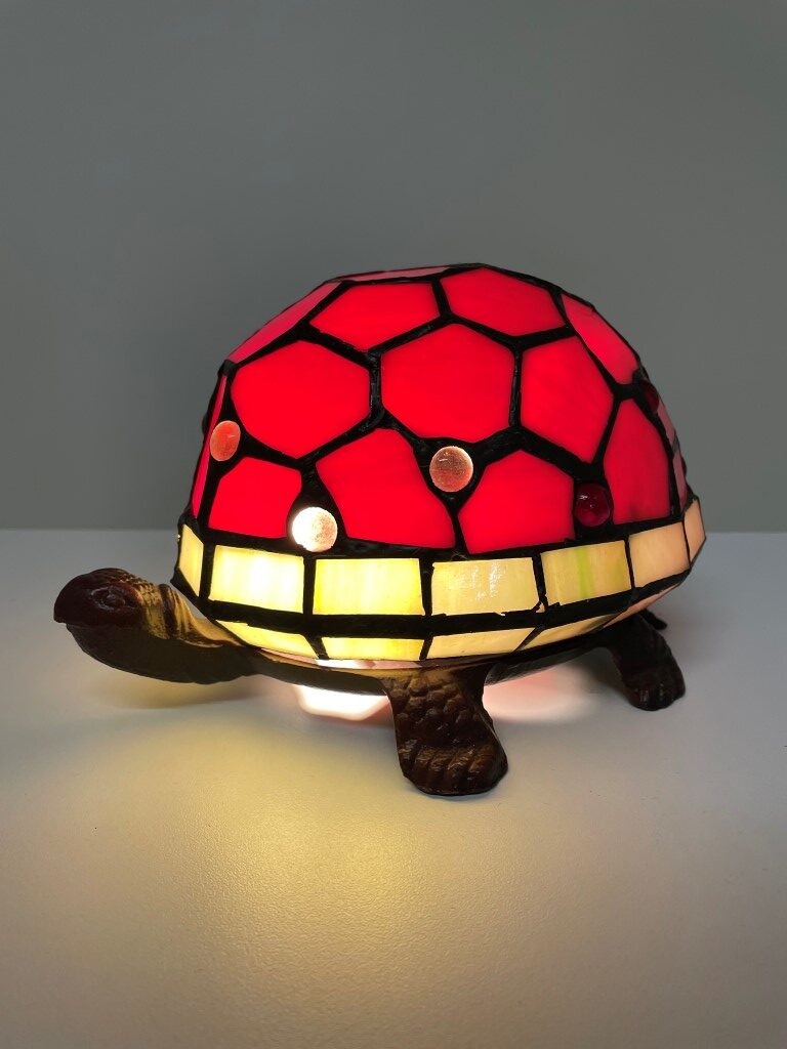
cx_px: 394
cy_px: 524
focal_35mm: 26
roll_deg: +0.3
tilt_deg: -16.3
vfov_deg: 67.3
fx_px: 788
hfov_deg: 53.1
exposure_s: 1/100
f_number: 1.6
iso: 125
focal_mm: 4.2
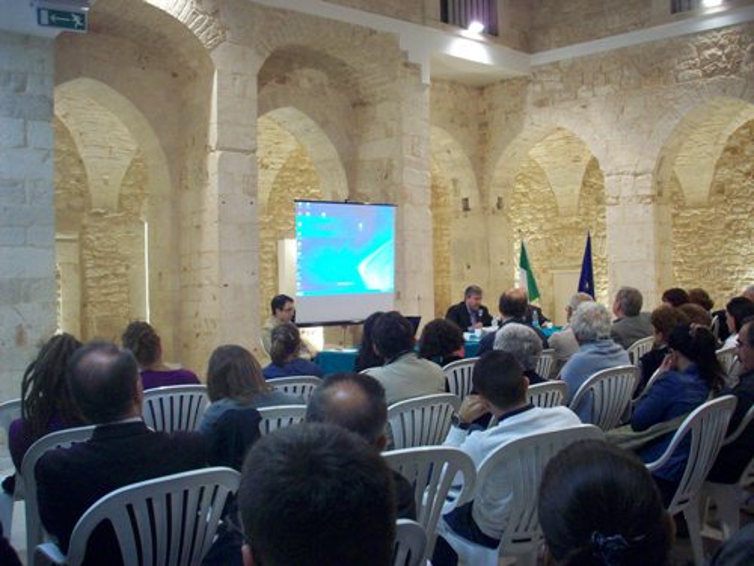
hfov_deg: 50.1
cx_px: 377
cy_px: 283
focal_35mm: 37
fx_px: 806
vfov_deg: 38.7
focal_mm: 6.2
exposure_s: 1/12.8
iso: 160
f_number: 2.8
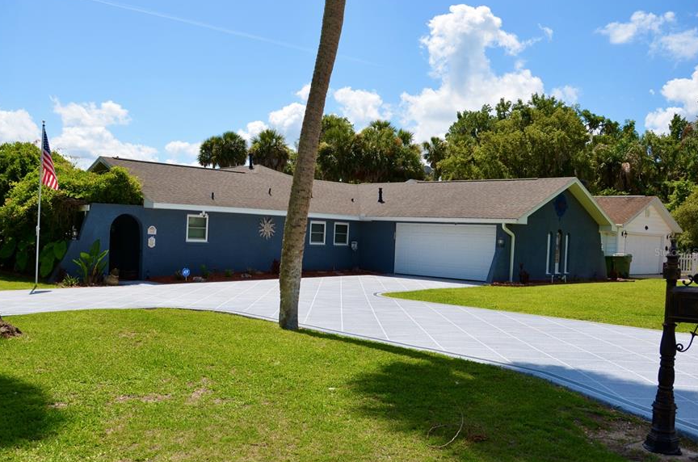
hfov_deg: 58.4
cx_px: 287
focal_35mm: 32
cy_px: 252
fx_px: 619
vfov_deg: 40.9
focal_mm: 18
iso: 200
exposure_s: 1/2000
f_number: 4.8
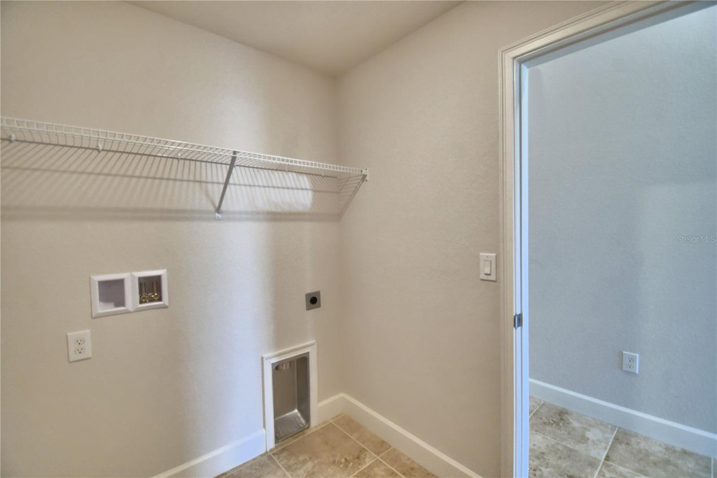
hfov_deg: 100.4
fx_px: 299
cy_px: 239
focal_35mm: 15
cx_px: 358
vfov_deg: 77.3
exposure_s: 1/50
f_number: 4.5
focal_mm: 10
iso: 400
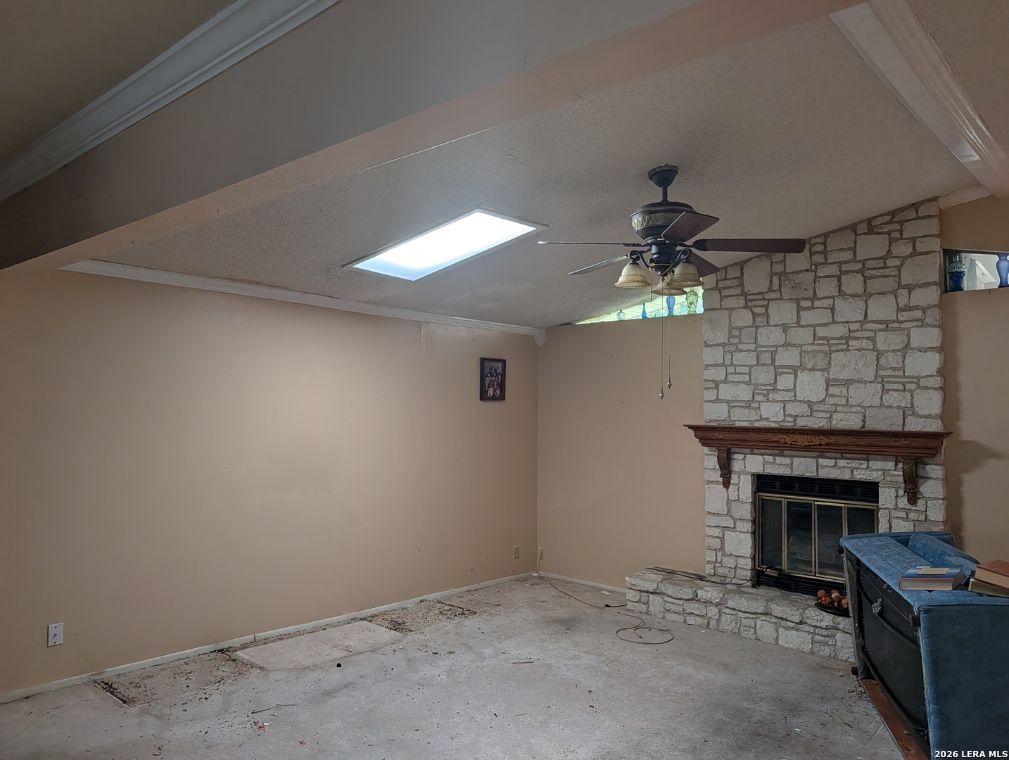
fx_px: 701
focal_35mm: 24
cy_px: 380
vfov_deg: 56.9
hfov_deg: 71.5
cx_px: 504
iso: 50
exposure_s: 1/178
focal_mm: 6.9
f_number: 1.68
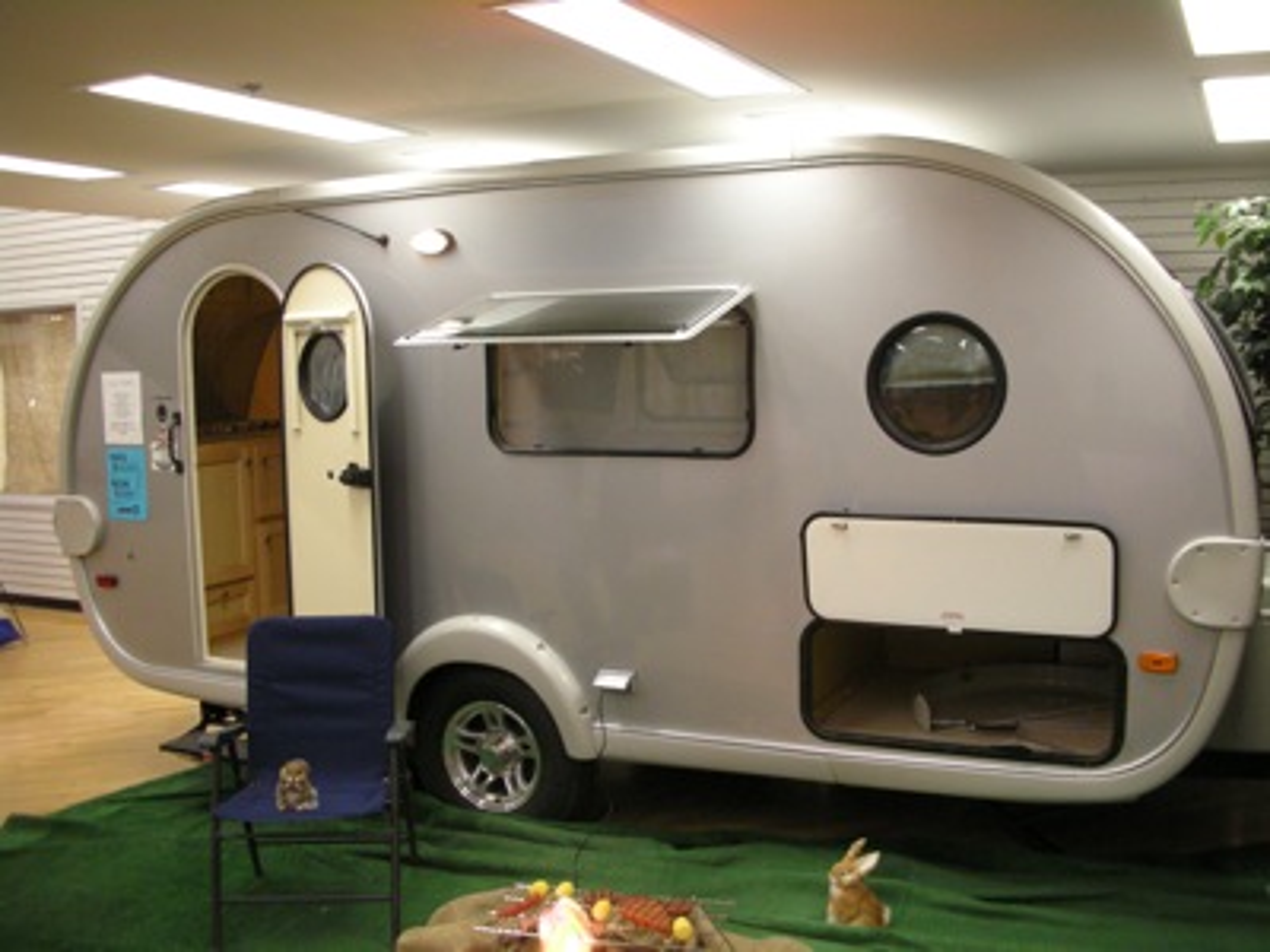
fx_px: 1284
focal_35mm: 35
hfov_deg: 52.6
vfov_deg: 40.7
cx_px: 635
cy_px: 476
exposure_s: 1/35.1
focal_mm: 5.8
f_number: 2.8
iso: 200
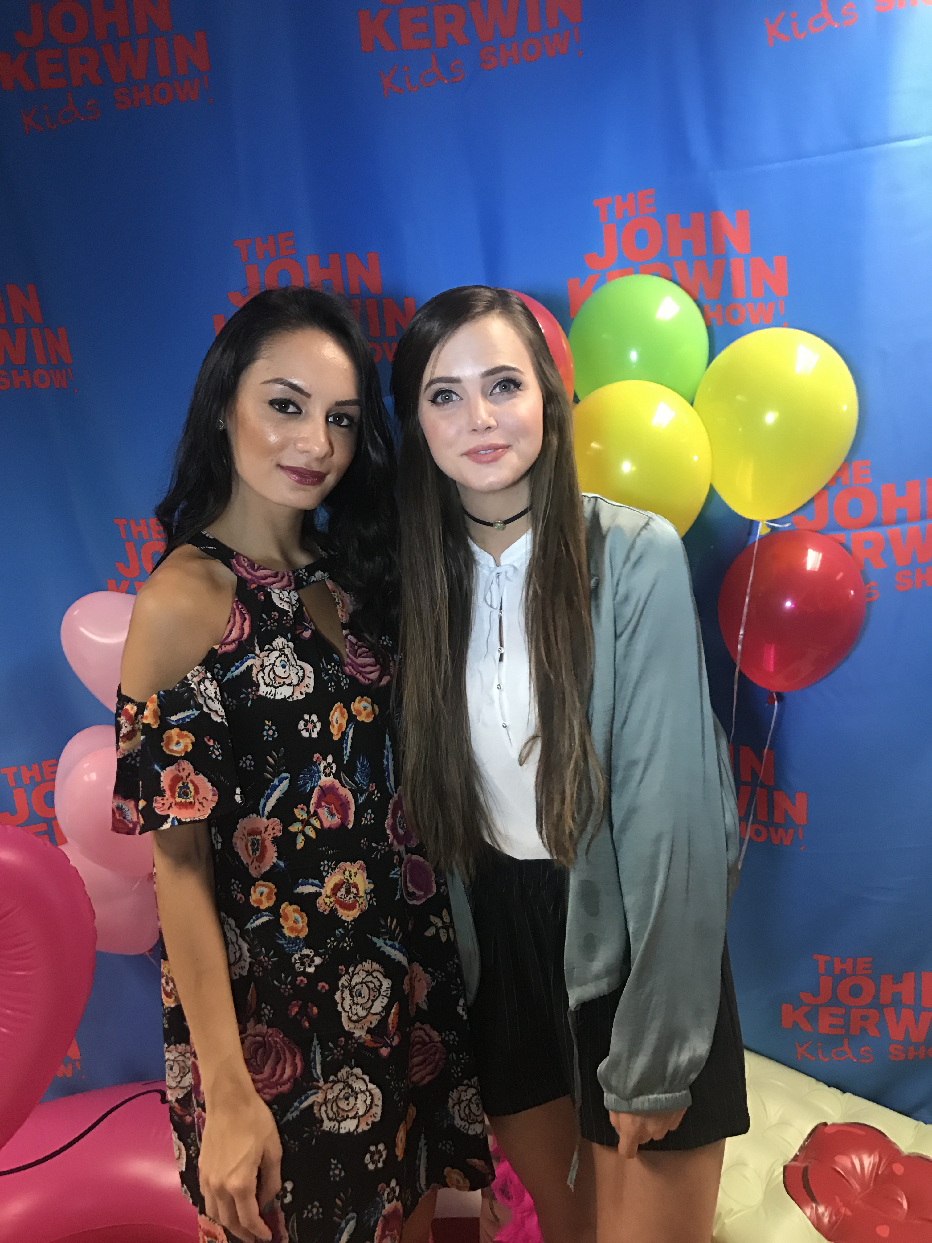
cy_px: 622
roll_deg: +5.4
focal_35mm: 28
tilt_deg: -4.3
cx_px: 466
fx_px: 1005
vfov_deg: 63.4
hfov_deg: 49.7
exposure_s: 1/15
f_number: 1.8
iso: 50
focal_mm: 3.99
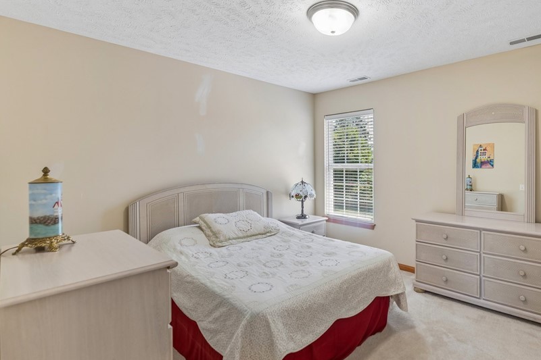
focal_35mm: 19
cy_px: 162
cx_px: 334
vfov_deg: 64.4
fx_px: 285
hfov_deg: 85.4
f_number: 4
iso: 200
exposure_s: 1/60
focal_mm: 14
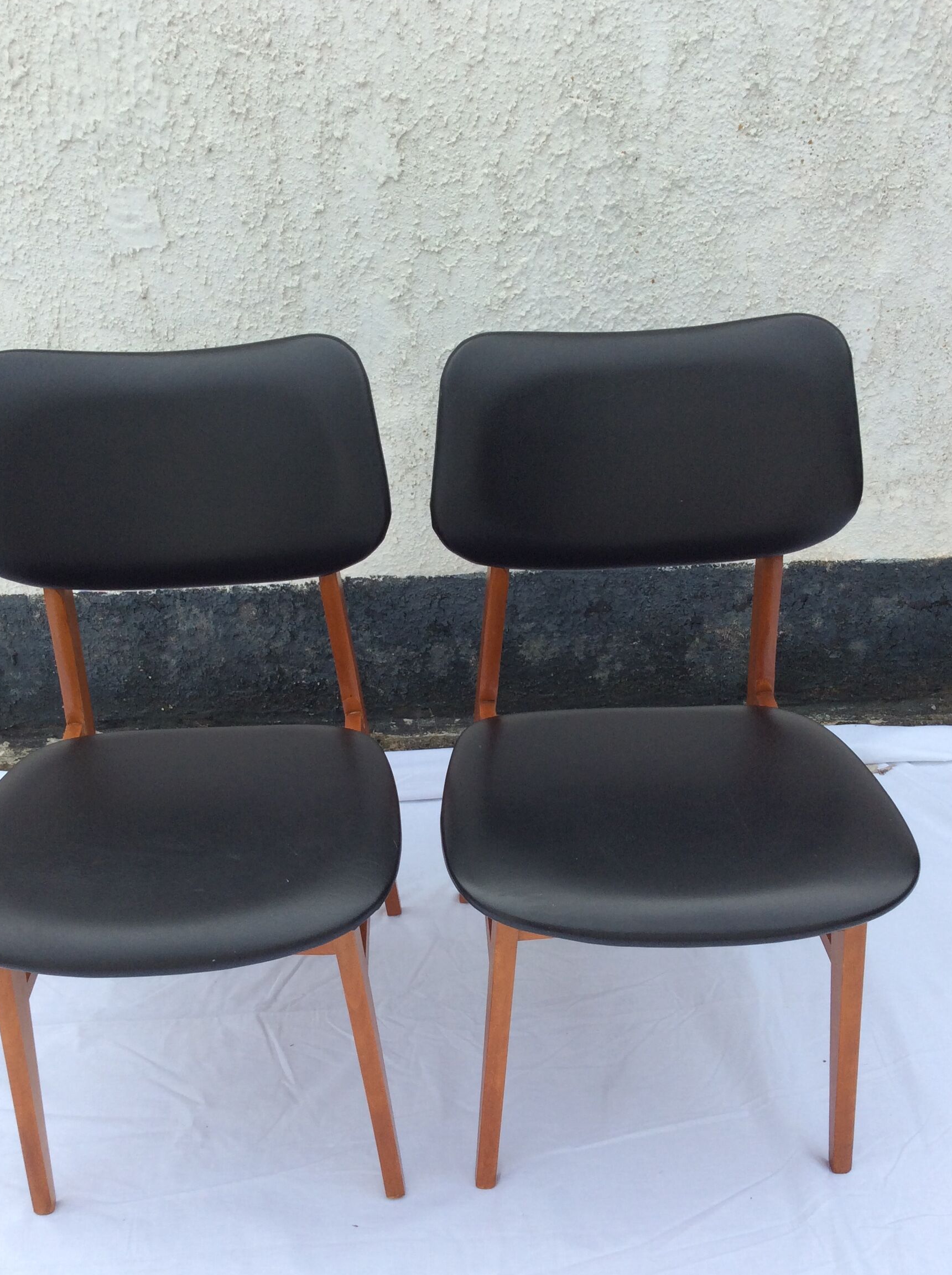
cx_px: 425
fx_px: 1324
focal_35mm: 36
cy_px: 676
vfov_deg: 51.4
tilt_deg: -33.6
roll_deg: +2.6
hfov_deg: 39.5
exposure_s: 1/673
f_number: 2.4
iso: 32
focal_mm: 3.3
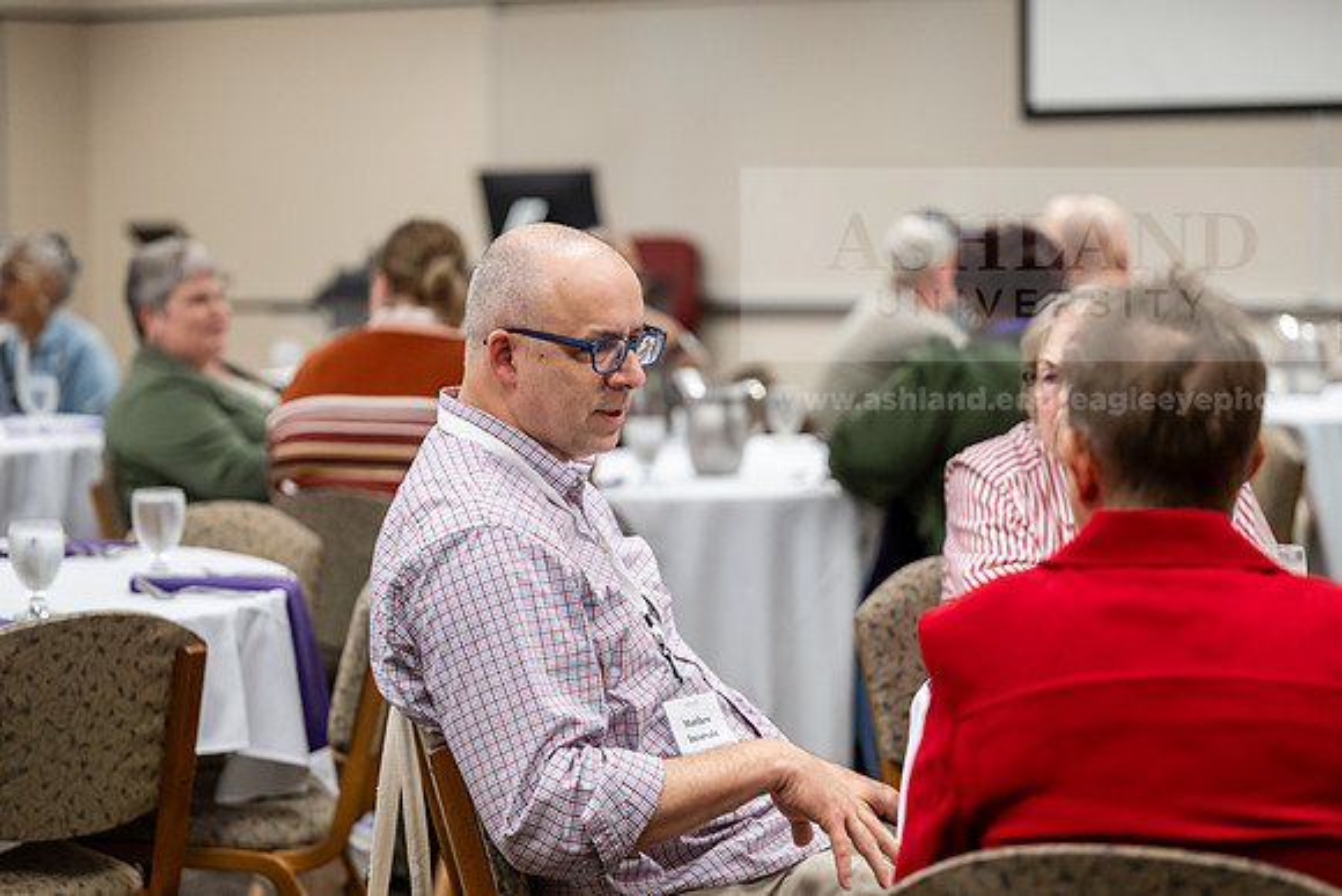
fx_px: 3654
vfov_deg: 14.0
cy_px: 448
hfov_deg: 20.8
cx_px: 671
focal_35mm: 98
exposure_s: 1/200
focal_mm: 98
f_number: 2.8
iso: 2000
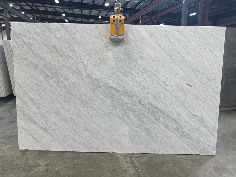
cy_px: 88
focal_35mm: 26
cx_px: 118
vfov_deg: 53.1
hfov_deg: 67.3
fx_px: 177
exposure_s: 1/120
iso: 64
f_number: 1.5
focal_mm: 5.7
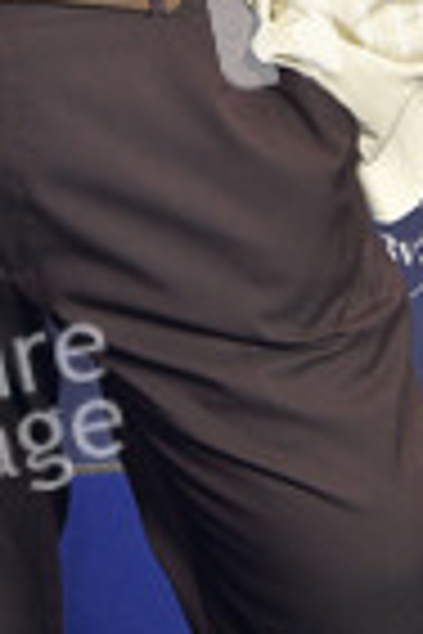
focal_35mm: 108
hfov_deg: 12.6
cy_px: -243
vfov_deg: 17.5
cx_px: 22
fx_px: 1903
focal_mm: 38
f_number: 6.3
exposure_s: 1/250
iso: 2000
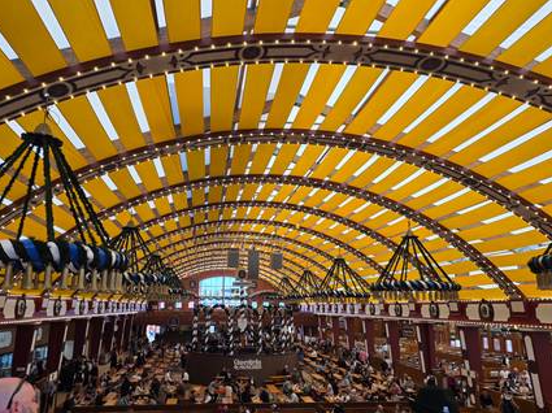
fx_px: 414
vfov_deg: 52.9
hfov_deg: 67.1
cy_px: 232
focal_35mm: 26
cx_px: 242
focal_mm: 6.3
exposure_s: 1/106
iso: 12
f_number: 1.7
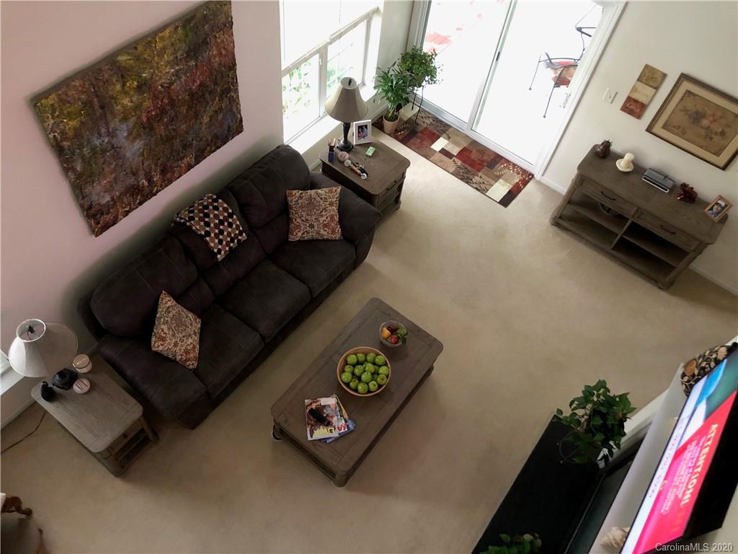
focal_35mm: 28
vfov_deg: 49.7
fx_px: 597
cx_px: 369
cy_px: 277
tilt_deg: -56.7
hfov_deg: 63.4
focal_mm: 4
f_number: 1.8
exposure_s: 1/5
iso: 80
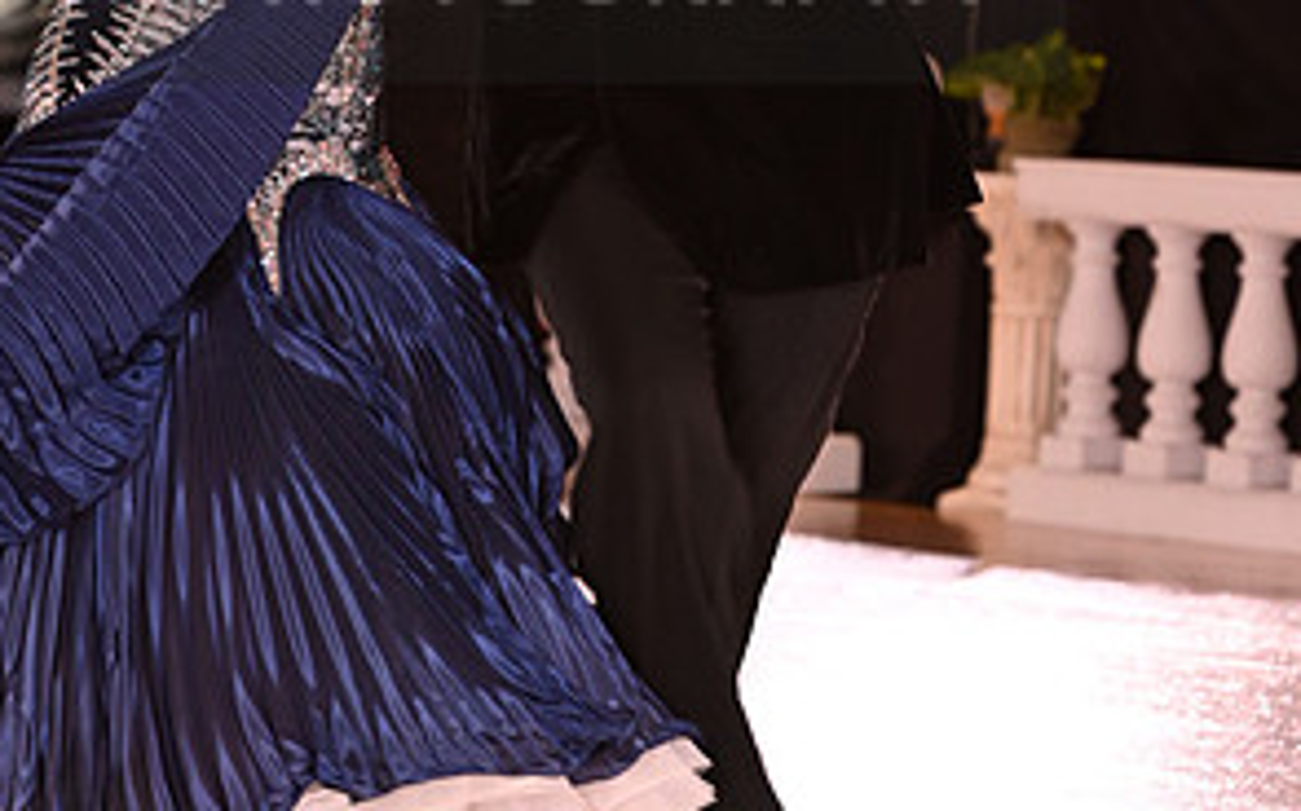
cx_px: 461
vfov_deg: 4.3
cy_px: -62
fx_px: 10666
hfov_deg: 7.0
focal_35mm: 301
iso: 2000
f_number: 5
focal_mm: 150
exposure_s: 1/200
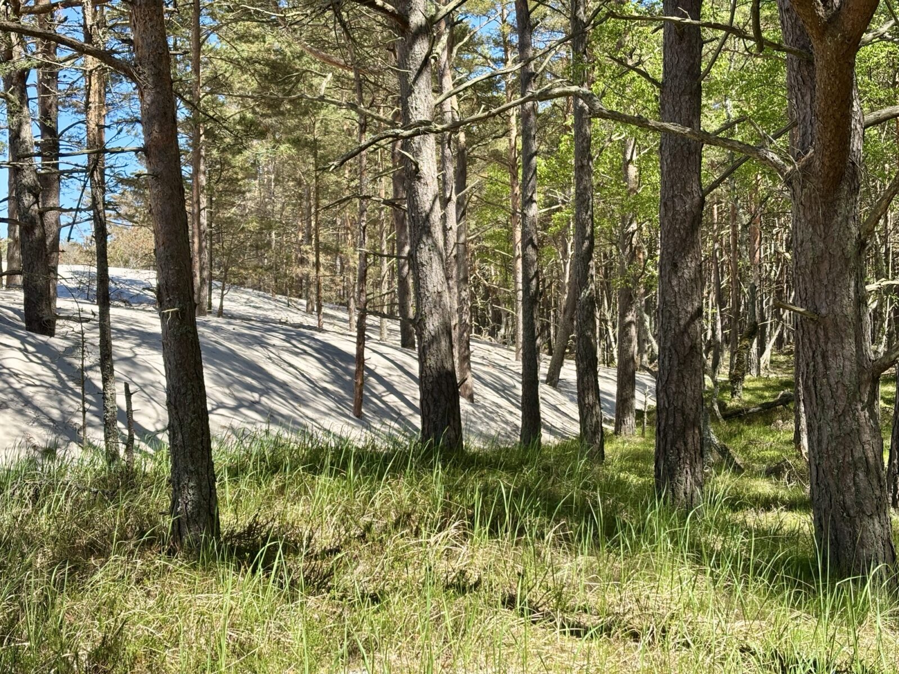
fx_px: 1350
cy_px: 337
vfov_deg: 28.0
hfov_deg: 36.8
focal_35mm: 52
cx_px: 450
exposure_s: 1/787
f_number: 1.6
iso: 32
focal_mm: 5.96
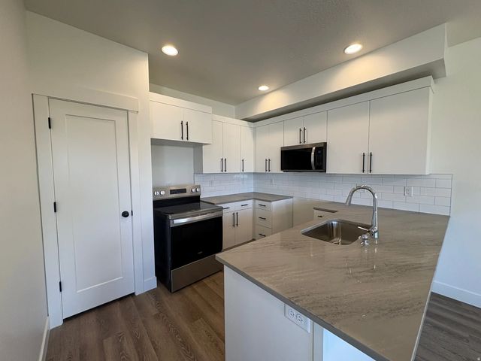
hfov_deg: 102.1
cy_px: 180
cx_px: 240
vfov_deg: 85.7
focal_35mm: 14
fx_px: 195
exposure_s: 1/120
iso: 125
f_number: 2.2
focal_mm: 2.22
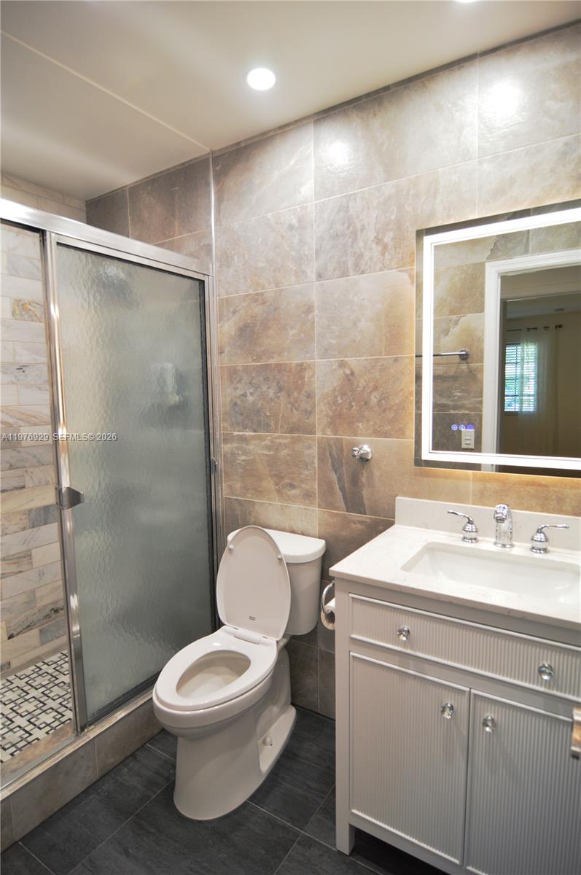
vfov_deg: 90.1
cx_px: 290
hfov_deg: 67.2
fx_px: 437
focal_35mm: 18
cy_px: 438
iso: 400
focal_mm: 12
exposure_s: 1/40
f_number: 4
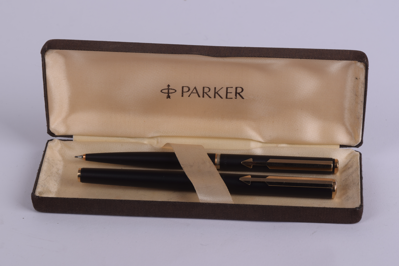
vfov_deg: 10.8
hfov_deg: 16.1
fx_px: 1413
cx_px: 200
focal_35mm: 128
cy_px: 133
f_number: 14
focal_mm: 85
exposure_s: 1/100
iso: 100
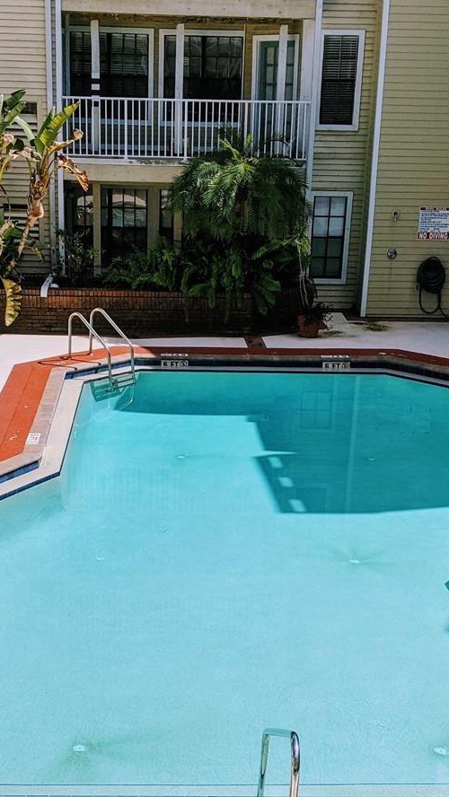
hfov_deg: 22.6
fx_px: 1121
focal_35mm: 53
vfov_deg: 39.1
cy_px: 460
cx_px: 168
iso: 72
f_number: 1.8
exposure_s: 1/5882
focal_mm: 4.44
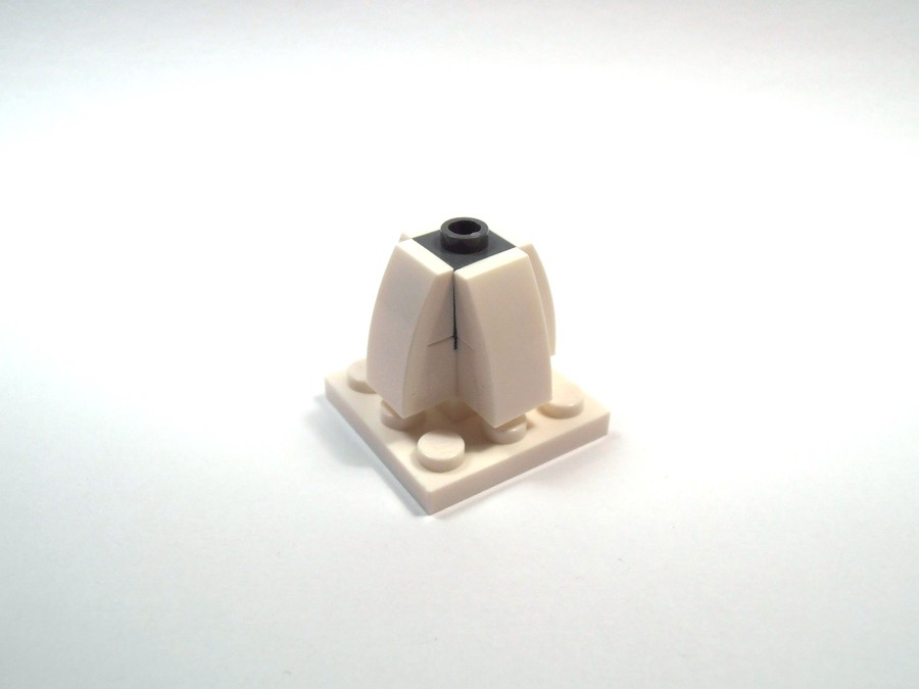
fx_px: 982
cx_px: 460
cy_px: 344
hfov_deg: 50.1
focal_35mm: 37
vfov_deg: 38.7
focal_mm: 6.61
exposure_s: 1/80
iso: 80
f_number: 3.9
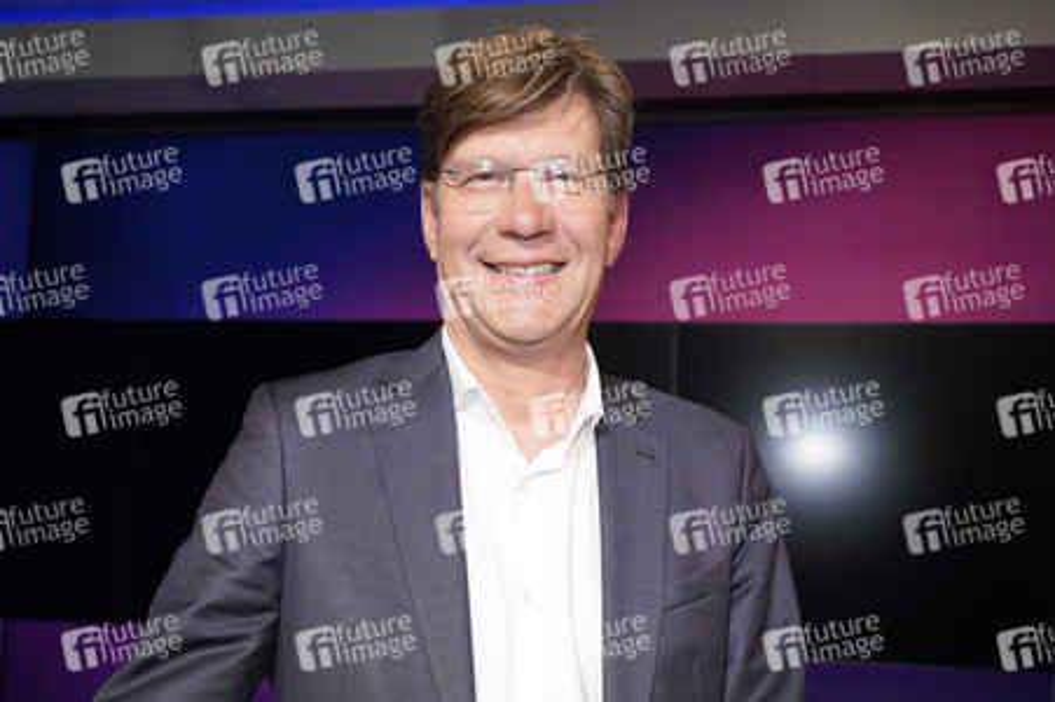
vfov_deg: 37.8
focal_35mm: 35
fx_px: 1025
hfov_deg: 54.5
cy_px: 351
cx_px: 528
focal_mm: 35
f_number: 5
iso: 2000
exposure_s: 1/160
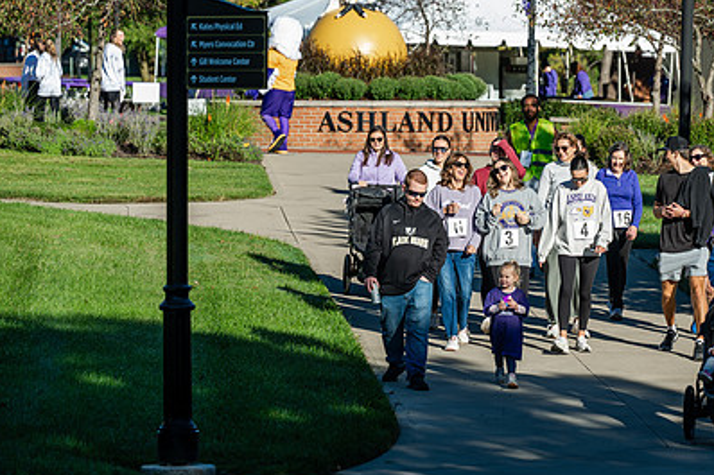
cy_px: 159
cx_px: 493
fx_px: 4480
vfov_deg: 6.1
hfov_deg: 9.1
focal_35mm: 226
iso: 50
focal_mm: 155
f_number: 4.5
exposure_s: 1/320
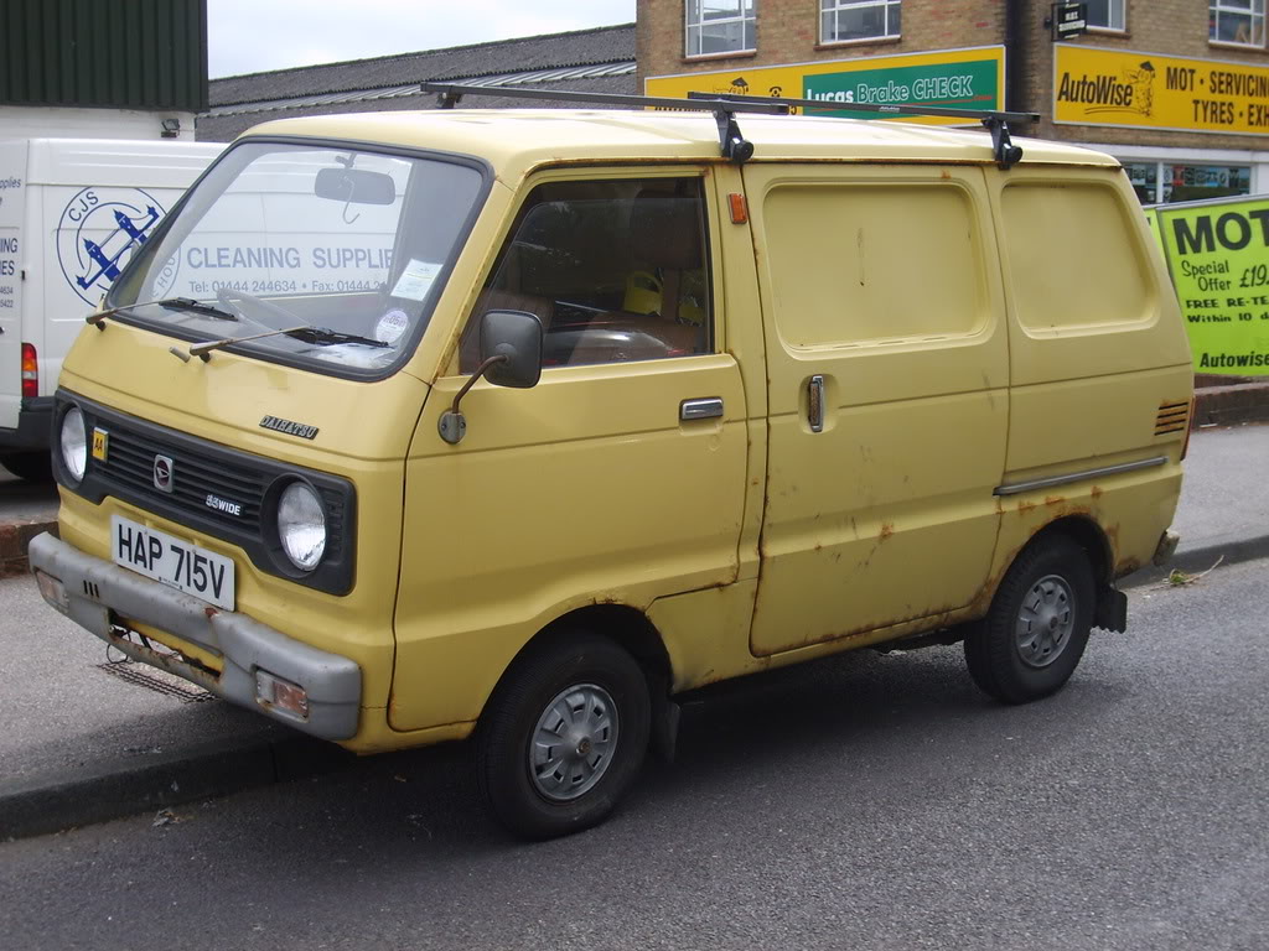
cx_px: 634
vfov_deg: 28.0
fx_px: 1906
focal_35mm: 52
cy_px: 476
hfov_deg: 36.8
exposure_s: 1/350
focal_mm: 8.7
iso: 50
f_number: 3.3
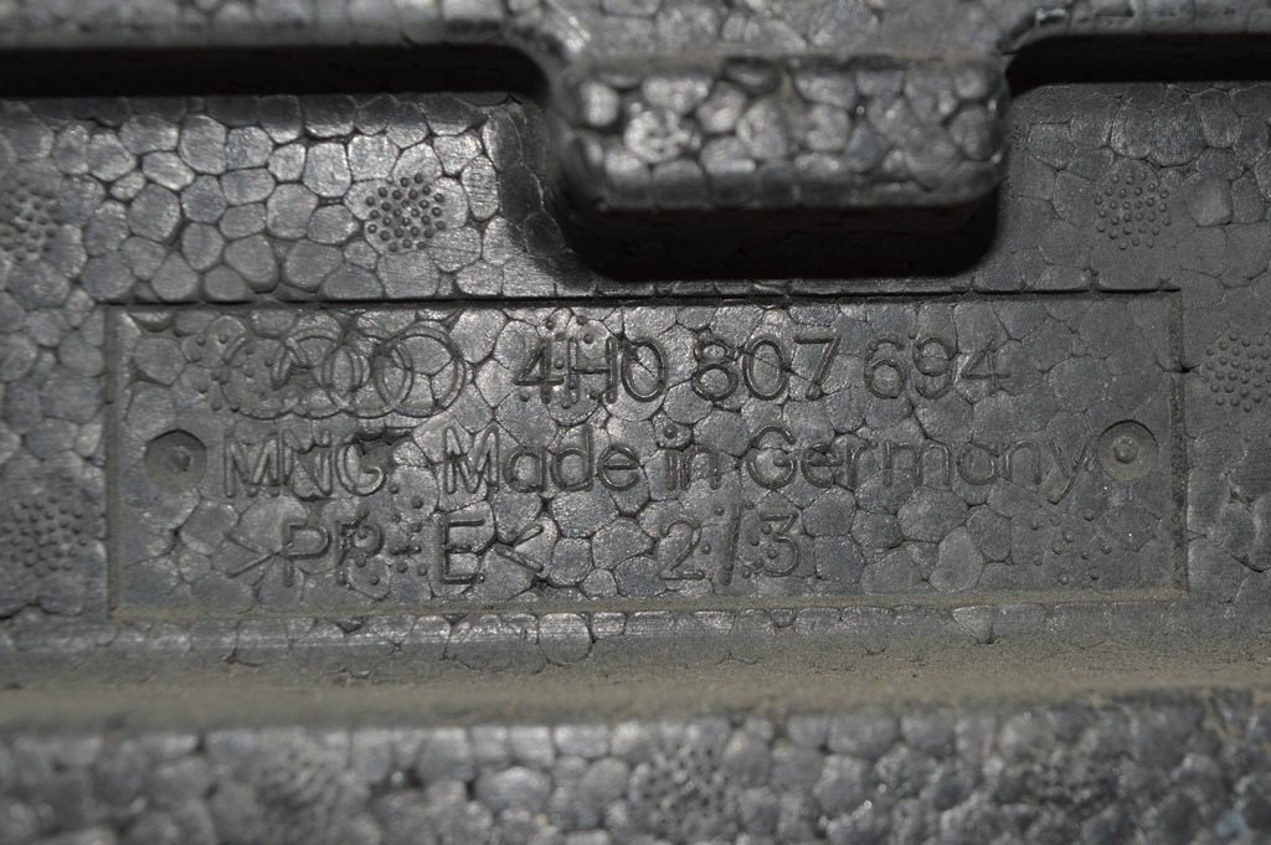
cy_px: 422
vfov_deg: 16.5
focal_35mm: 82
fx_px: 2910
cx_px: 636
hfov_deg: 24.6
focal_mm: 55
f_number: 8
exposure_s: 1/60
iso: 100
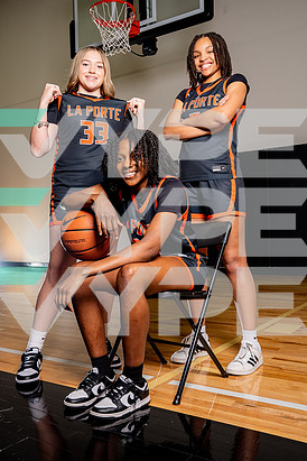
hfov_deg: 37.8
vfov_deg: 54.4
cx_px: 148
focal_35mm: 35
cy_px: 223
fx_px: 448
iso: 640
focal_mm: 32
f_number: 7.1
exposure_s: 1/200
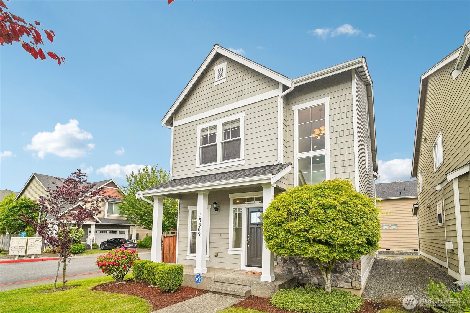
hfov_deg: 96.7
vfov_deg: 73.7
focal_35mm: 16
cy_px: 156
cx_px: 235
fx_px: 209
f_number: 8
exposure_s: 1/800
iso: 1600
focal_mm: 16
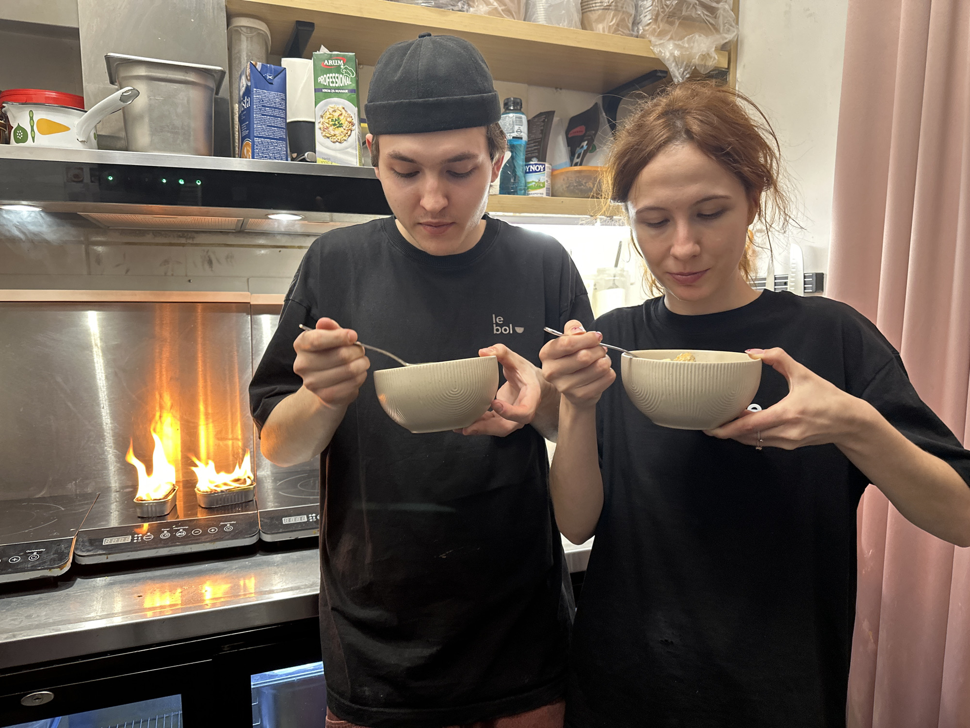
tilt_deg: -6.3
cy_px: 364
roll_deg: +1.0
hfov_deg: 71.6
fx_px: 673
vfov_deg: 56.8
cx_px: 485
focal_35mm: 24
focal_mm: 6.86
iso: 250
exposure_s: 1/60
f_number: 1.78
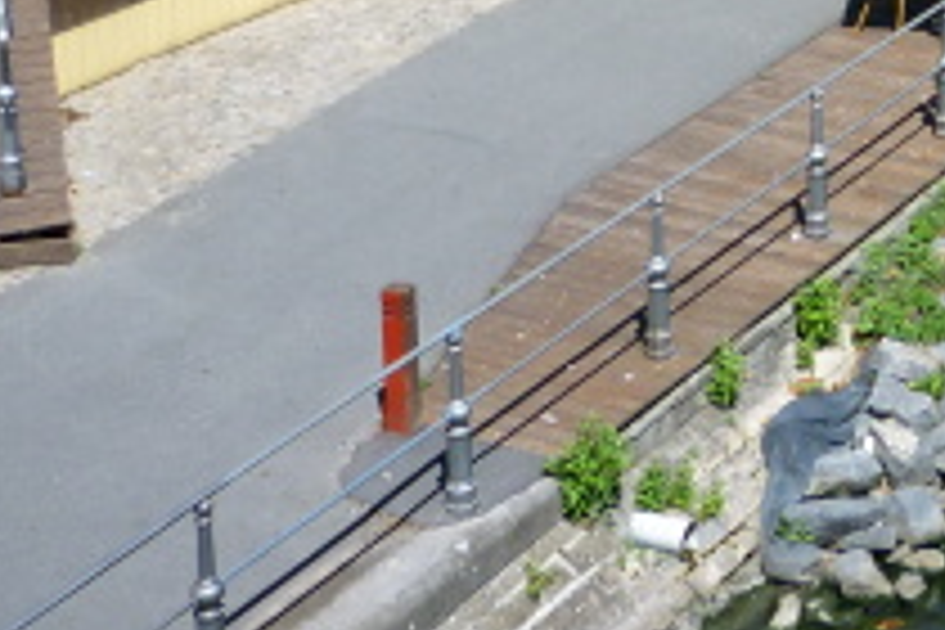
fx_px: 2415
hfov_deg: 20.1
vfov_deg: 14.1
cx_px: 1264
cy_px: -261
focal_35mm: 92
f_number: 3.5
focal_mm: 5.2
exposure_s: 1/500
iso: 80
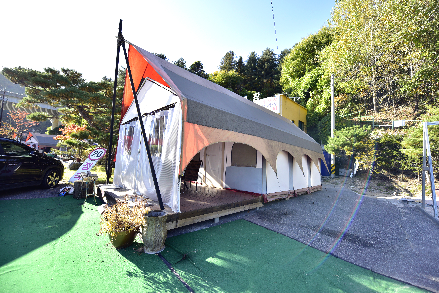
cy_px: 146
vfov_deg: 81.3
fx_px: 171
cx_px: 220
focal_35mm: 14
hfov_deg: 104.2
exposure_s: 1/400
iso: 100
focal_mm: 14
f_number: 2.8
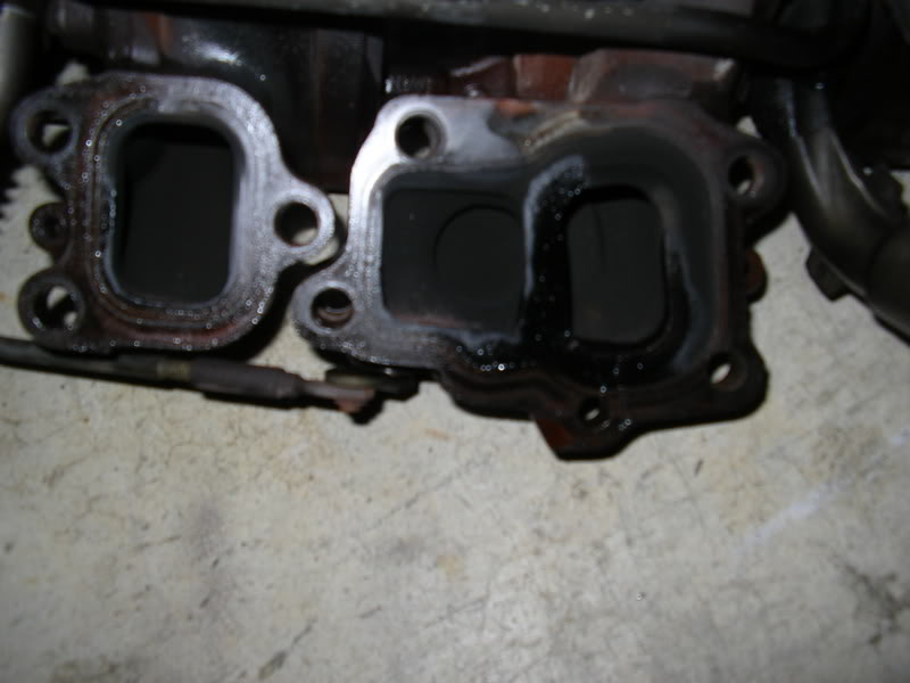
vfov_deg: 37.7
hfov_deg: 49.0
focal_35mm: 38
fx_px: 999
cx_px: 455
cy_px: 342
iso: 50
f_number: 2.9
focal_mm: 5.8
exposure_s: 1/60
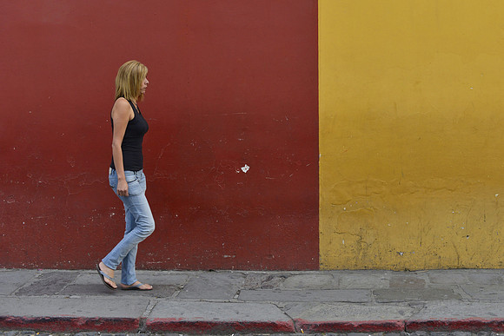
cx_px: 252
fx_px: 700
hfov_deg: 39.6
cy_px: 168
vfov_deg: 27.0
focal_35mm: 50
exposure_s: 1/500
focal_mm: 50
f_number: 4
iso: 500
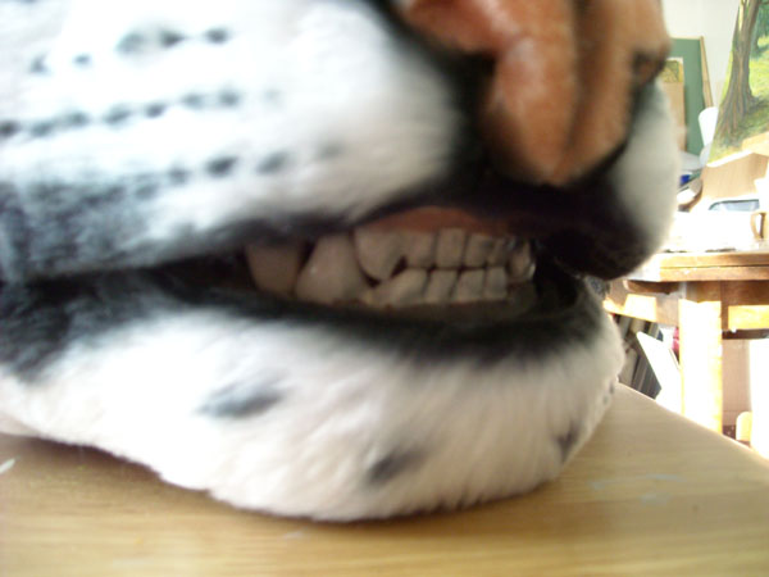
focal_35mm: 35
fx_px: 778
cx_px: 384
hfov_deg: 52.6
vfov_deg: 40.7
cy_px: 288
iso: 322
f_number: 2.8
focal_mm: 5.7
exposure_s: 1/60
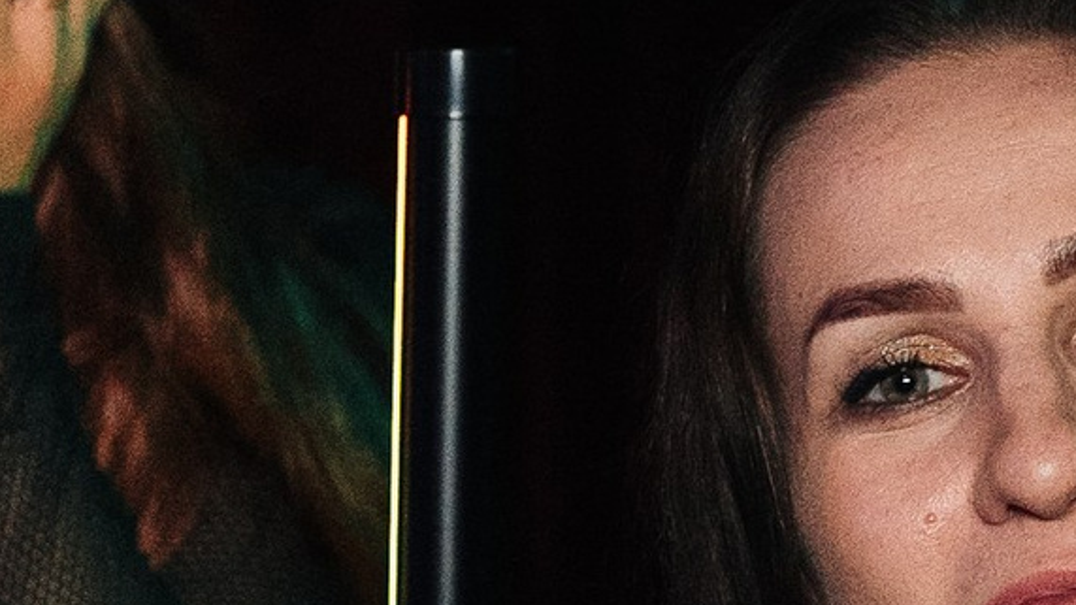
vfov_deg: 3.4
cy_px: 571
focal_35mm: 352
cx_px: 814
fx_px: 10042
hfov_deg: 6.1
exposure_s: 1/160
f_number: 2.8
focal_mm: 50
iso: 3200
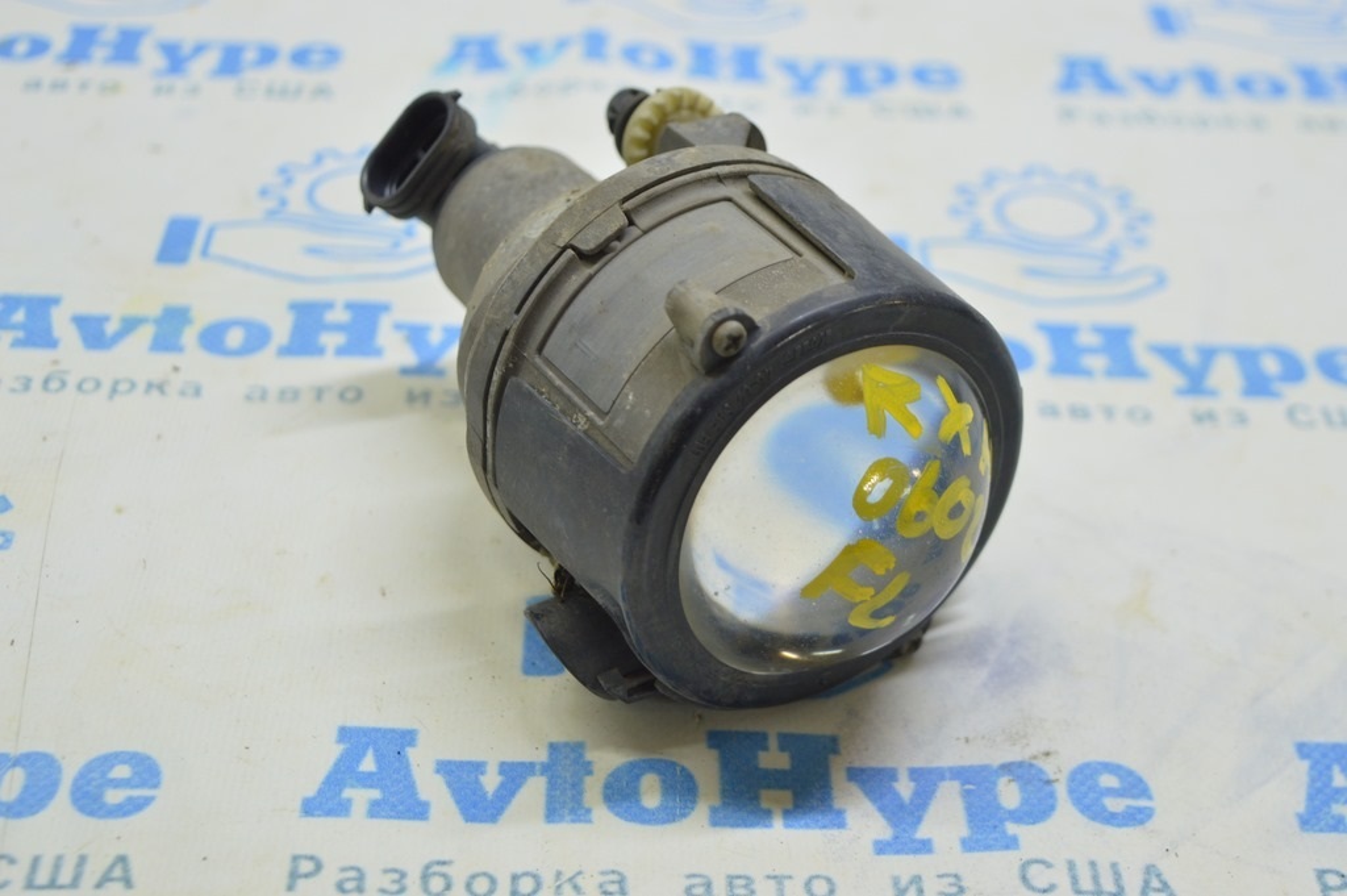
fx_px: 2243
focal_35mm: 60
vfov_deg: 22.6
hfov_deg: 33.4
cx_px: 674
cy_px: 448
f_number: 5.6
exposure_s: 1/20
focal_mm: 40
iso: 400
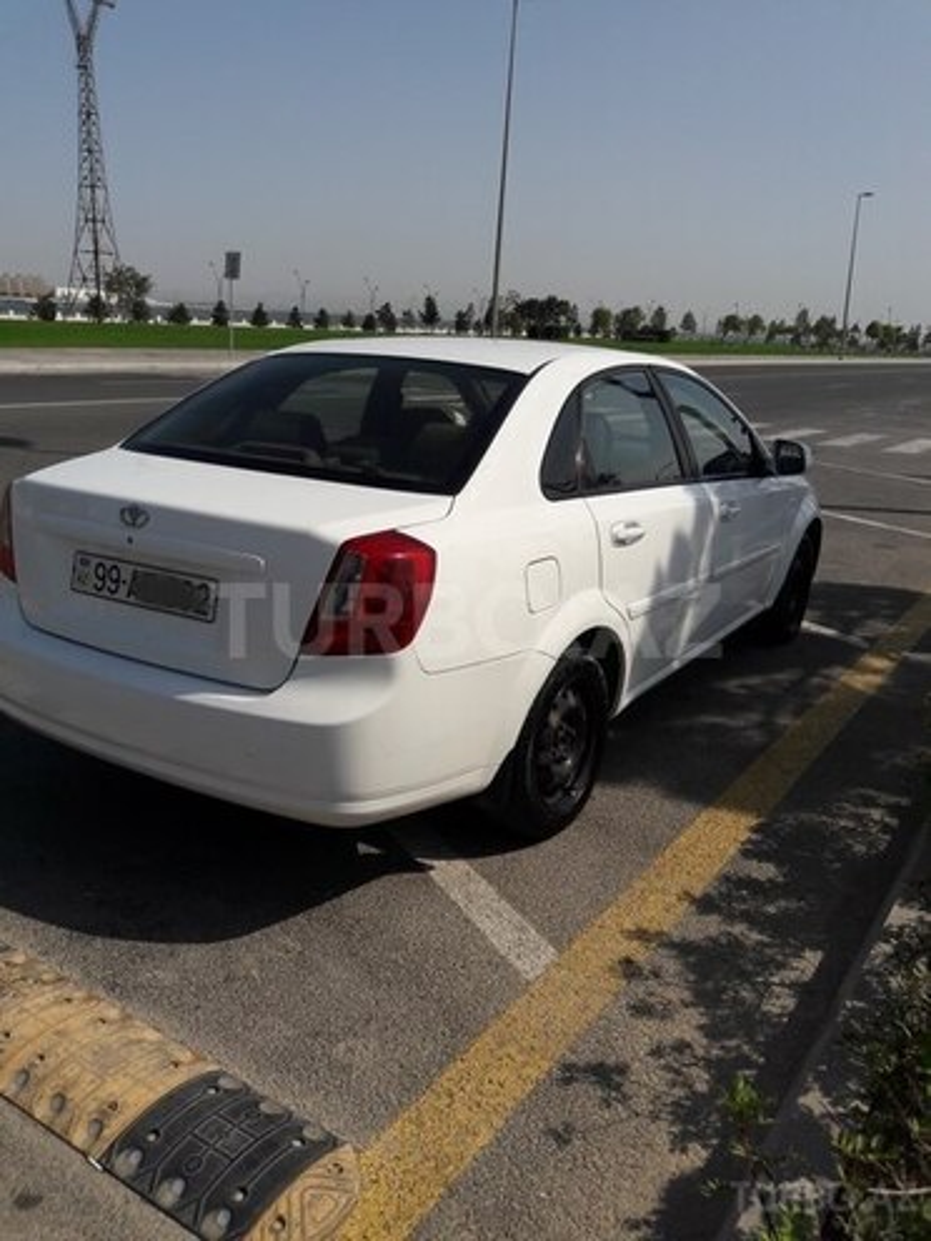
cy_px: 620
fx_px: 1004
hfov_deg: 49.7
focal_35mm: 28
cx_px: 466
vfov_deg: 63.4
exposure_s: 1/3436
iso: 40
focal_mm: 3.7
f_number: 1.9
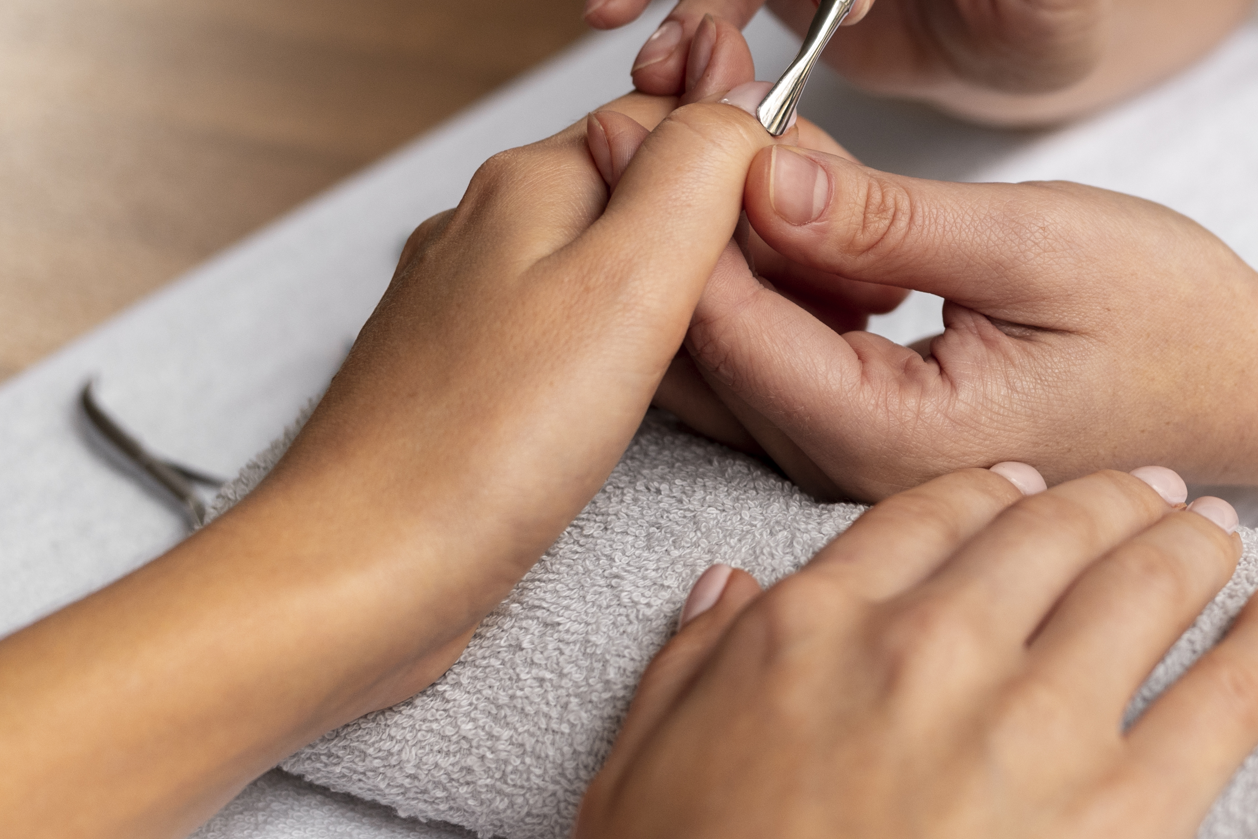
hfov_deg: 19.9
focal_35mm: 100
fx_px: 3494
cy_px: 218
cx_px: 1176
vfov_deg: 13.6
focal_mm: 50
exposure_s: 1/160
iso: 800
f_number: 3.5
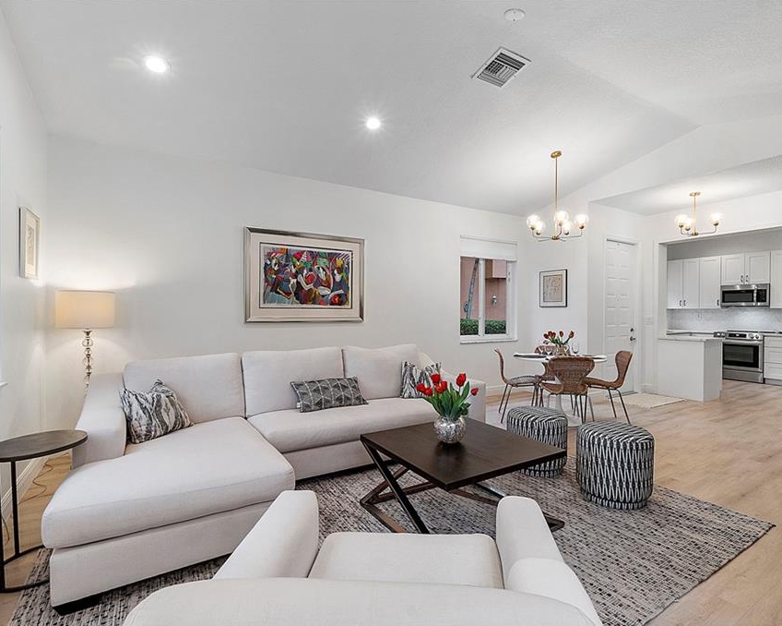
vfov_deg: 77.0
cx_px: 409
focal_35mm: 17
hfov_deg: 89.6
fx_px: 393
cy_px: 313
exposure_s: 1/5
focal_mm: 10
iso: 160
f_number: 11
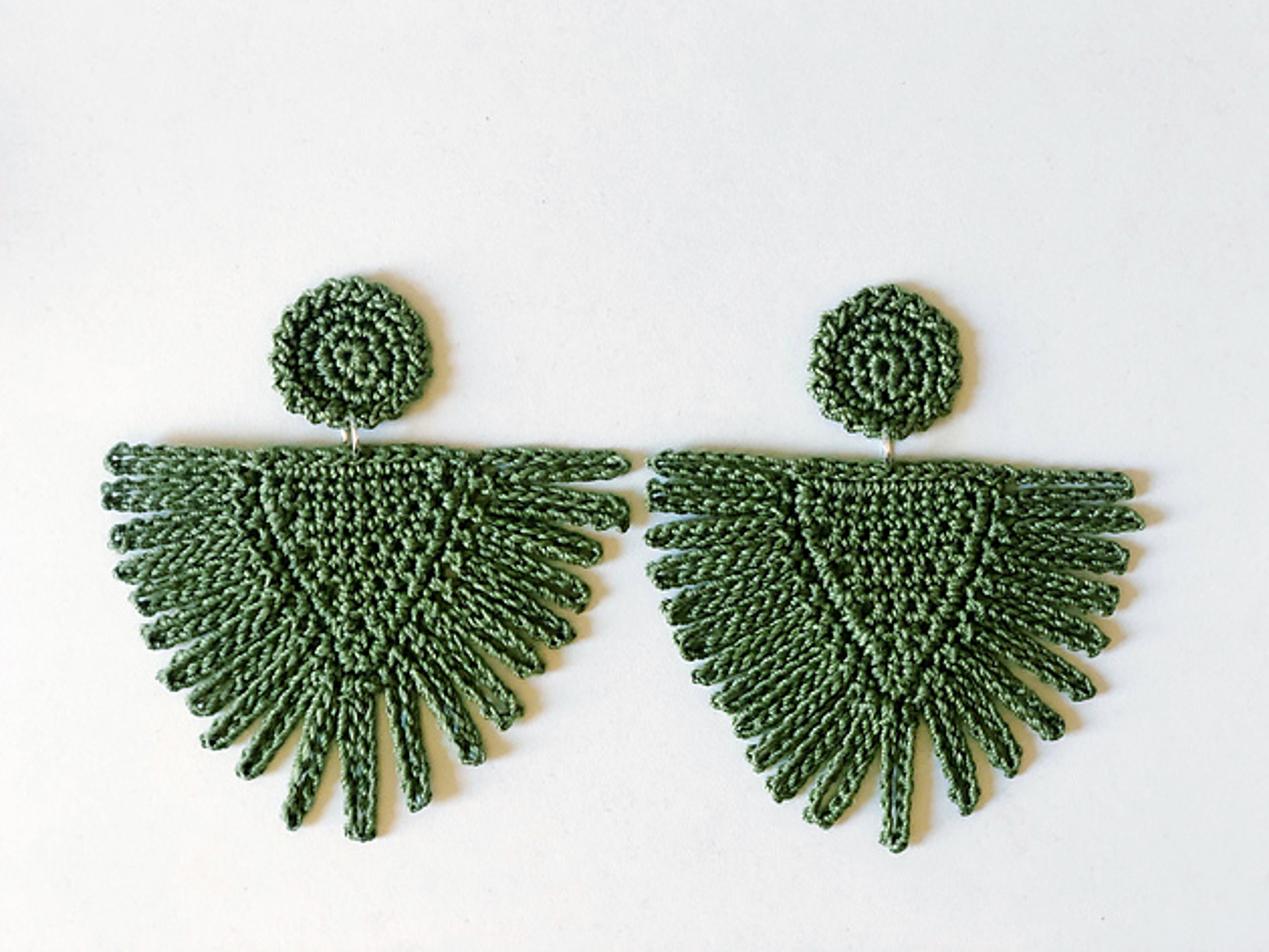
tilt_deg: -86.3
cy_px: 470
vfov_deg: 25.2
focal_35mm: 58
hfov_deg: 33.2
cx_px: 631
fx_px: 2127
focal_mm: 6.6
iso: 125
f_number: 2.8
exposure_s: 1/30
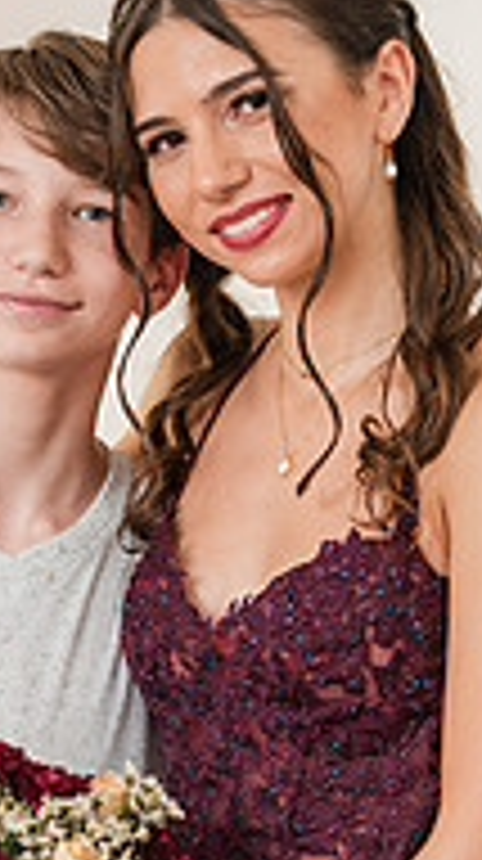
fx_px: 3943
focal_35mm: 173
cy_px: 657
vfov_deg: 12.4
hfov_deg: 7.0
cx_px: 108
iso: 1000
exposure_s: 1/250
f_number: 3.2
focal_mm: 70
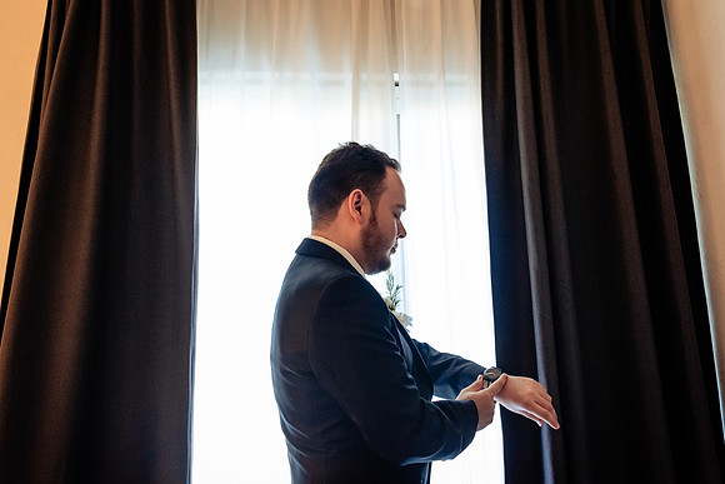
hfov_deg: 50.2
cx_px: 364
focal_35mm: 38
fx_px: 774
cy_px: 239
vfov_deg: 34.7
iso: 2500
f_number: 4
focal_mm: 35
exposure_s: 1/125
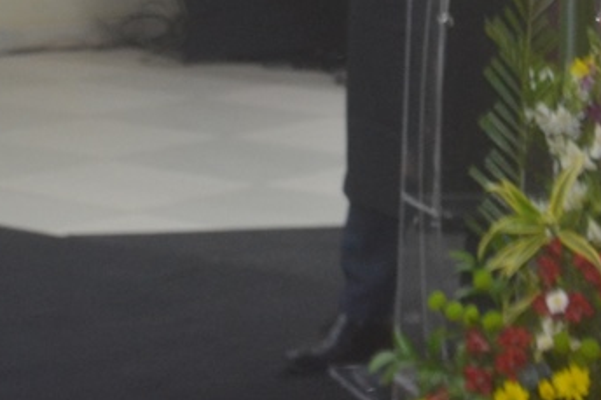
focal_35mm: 156
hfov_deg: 13.1
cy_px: -162
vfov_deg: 8.6
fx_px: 2611
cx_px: 505
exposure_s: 1/60
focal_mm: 35
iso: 1250
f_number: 5
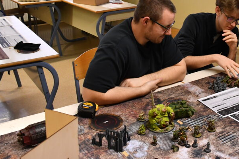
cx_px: 183
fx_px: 305
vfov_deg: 28.7
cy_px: 34
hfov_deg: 41.3
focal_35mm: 46
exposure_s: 1/200
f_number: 5
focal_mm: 18
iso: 2000
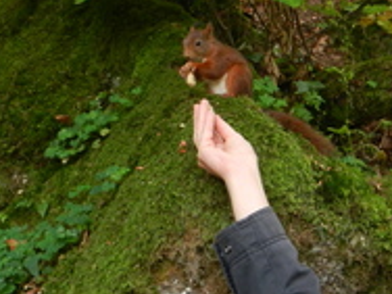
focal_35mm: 81
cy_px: 81
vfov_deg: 18.1
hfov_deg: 23.5
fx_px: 917
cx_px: 357
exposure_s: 1/50
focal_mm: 6.9
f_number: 4
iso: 400
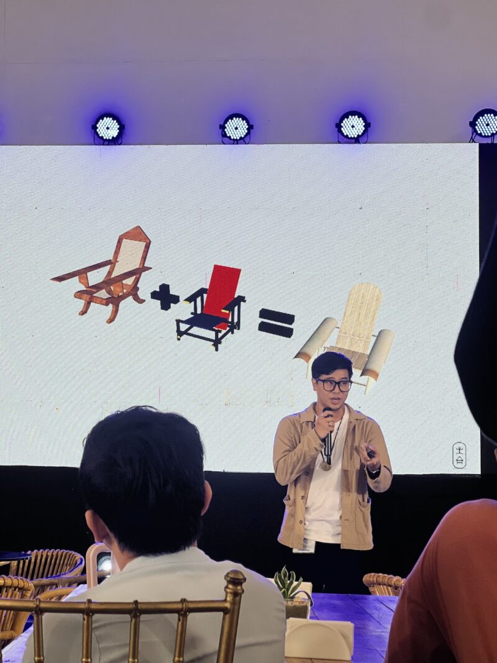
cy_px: 332
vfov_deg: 25.3
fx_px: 1474
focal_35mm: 77
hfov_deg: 19.1
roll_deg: +1.8
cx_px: 248
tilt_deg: +6.1
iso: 80
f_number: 2.8
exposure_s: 1/120
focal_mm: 9
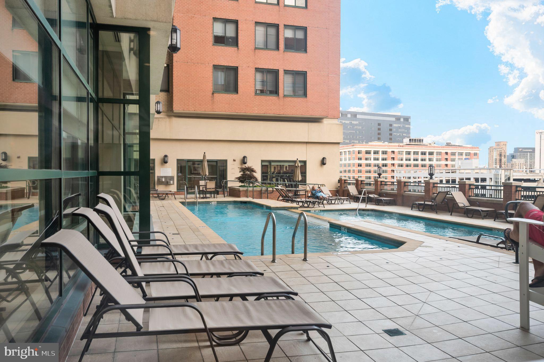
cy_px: 181
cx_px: 272
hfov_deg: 67.4
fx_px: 408
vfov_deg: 47.9
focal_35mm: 27
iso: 320
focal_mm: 27
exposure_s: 1/60
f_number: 8
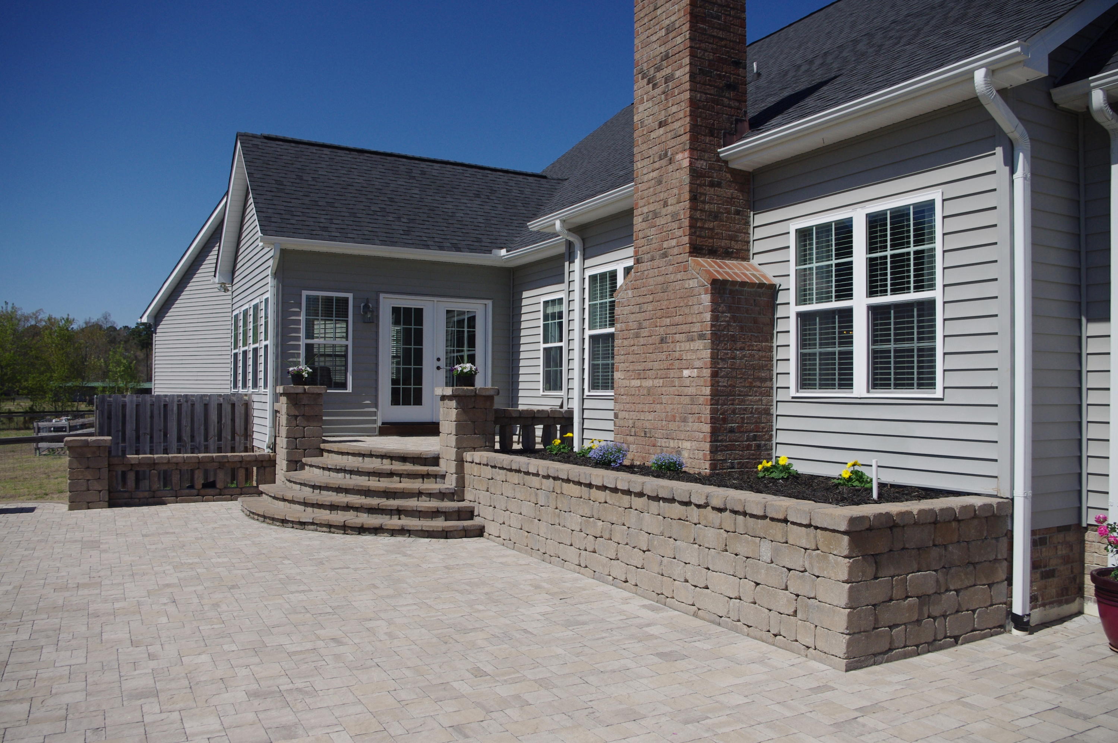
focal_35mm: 27
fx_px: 837
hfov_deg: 67.4
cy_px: 372
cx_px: 559
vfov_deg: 47.8
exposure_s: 1/2500
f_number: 5.6
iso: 400
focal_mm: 18
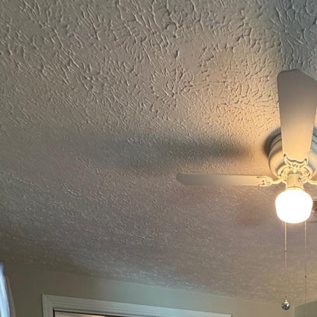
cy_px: 397
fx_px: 332
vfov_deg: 36.5
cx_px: 282
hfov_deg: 46.4
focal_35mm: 32
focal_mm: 2.22
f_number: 2.2
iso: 200
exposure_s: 1/60
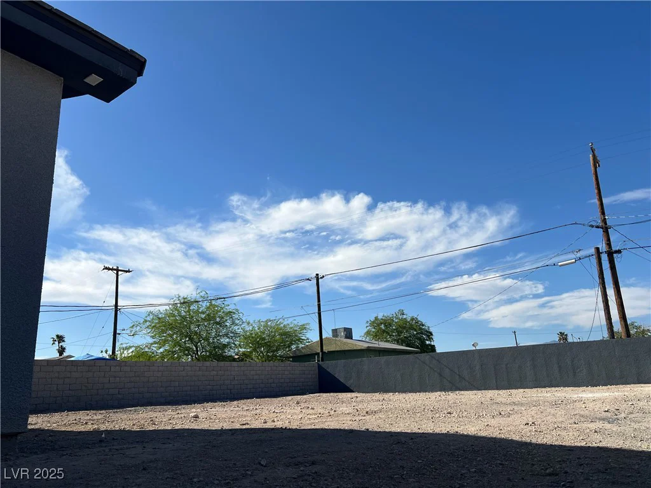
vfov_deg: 53.1
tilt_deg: +16.3
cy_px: 244
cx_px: 326
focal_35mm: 26
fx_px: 489
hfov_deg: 67.3
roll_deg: +2.7
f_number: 1.5
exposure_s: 1/6993
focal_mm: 5.7
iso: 50
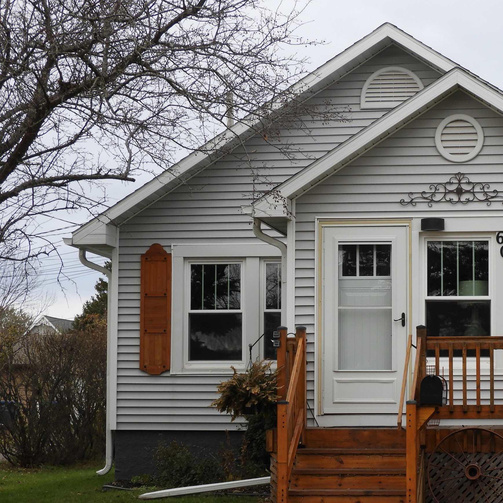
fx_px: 1545
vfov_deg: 18.5
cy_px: 313
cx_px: 413
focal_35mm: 94
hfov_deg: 18.3
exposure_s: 1/40
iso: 100
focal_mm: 10.7
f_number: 4.2
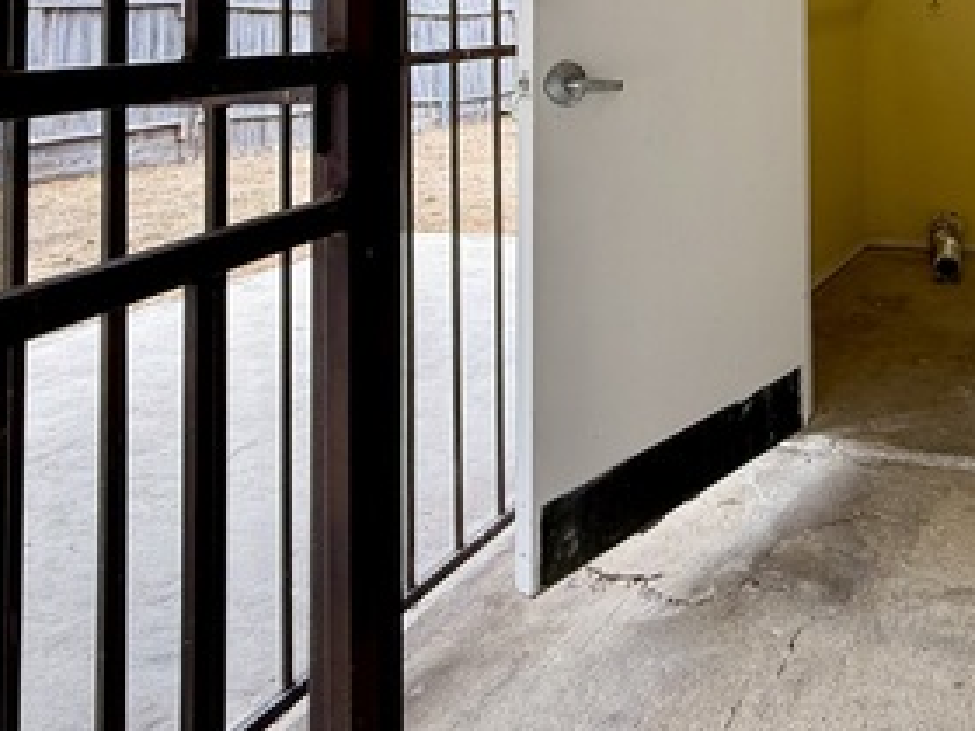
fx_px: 901
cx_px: 909
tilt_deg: +3.6
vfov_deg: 38.2
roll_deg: +1.3
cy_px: -35
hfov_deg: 49.4
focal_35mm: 32
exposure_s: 1/99
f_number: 2.2
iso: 64
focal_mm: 2.22
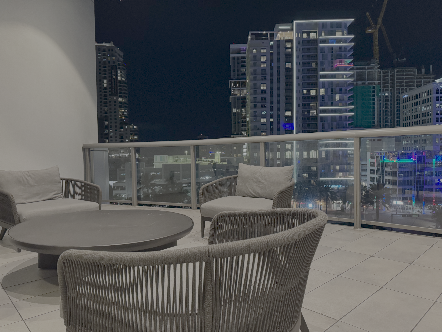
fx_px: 306
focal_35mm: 24
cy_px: 166
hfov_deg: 71.6
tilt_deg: -1.8
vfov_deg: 56.8
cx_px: 221
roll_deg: +0.3
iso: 800
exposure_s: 1/40
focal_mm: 6.76
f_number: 1.78
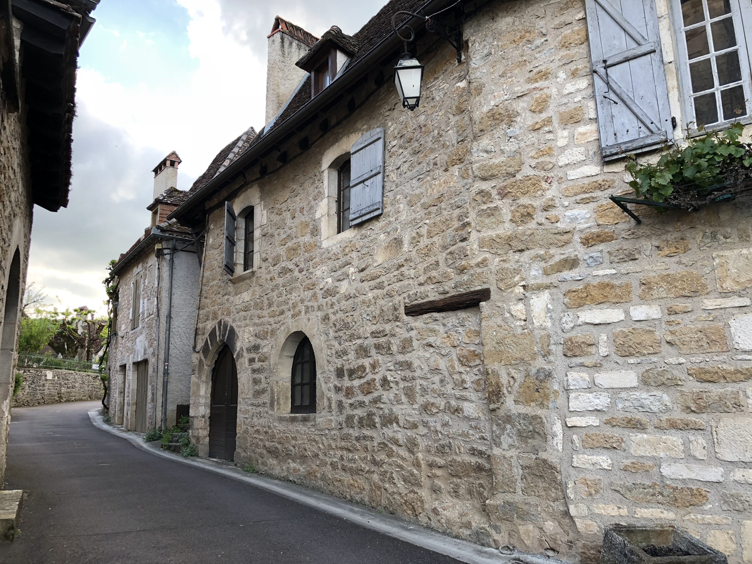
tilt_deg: +12.0
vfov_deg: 49.7
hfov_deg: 63.4
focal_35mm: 28
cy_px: 282
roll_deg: +2.3
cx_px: 376
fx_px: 608
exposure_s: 1/120
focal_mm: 4
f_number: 1.8
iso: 25
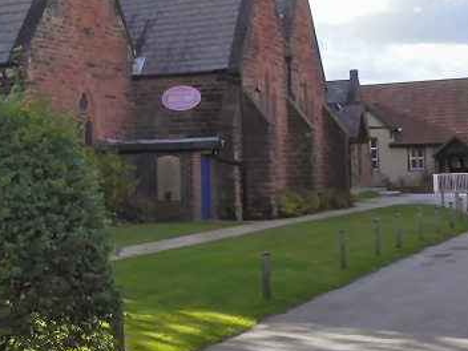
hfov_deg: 24.4
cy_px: 32
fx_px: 1014
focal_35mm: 75
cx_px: -33
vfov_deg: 19.3
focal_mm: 5.9
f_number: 5.6
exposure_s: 1/192
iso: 160
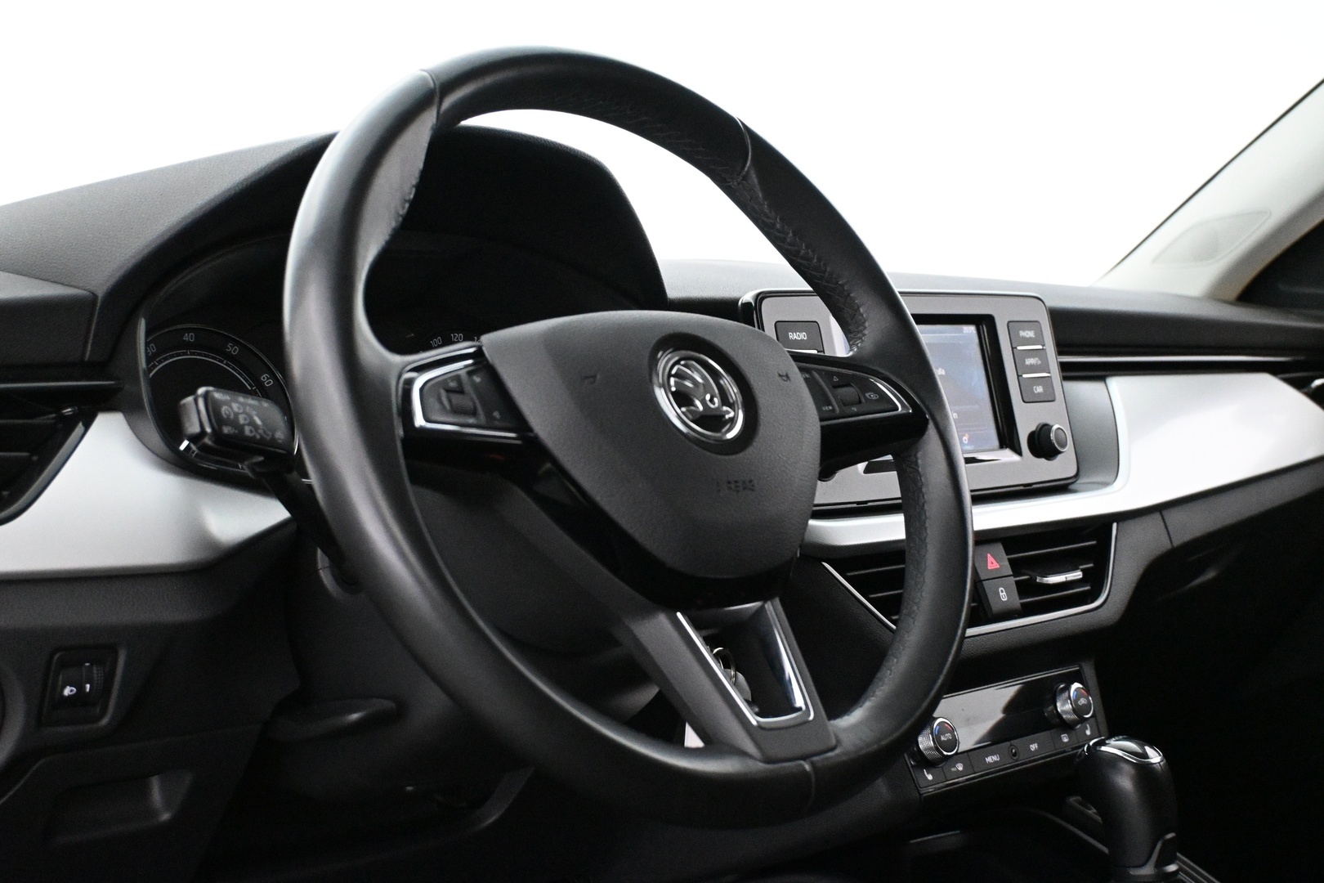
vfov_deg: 28.5
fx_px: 1738
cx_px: 662
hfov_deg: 41.7
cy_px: 442
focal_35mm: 47
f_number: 5
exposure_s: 1/60
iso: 7200
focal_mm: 31.5
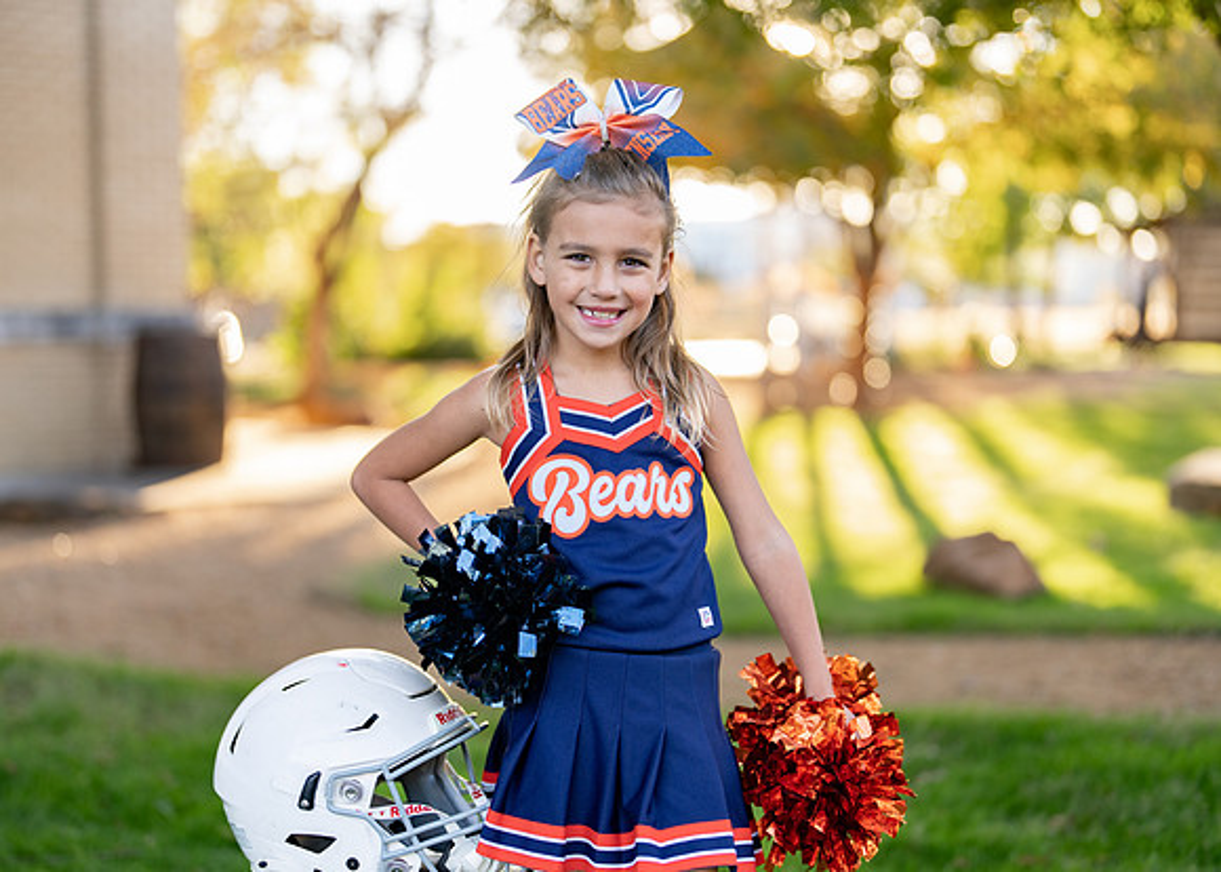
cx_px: 596
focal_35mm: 53
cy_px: 436
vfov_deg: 26.5
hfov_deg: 36.5
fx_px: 1851
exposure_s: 1/400
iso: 100
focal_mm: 50
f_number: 1.2
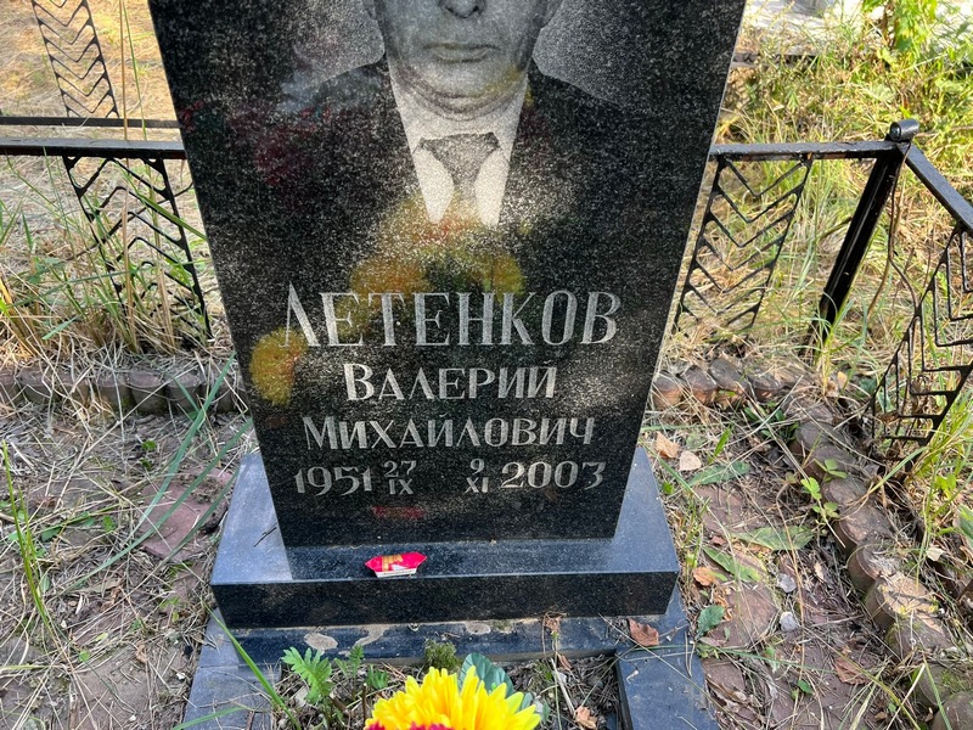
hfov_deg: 67.3
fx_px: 731
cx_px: 486
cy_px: 365
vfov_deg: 53.1
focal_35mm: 26
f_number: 1.5
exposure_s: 1/163
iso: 40
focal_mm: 5.7
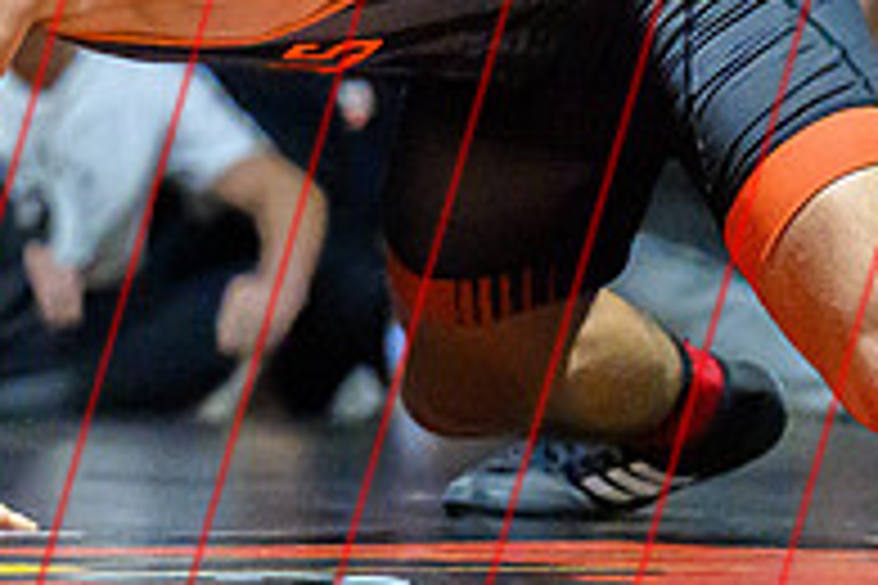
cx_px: -282
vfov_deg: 3.0
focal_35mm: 465
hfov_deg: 4.4
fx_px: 11340
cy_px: 42
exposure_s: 1/640
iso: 16000
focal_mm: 104
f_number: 2.8
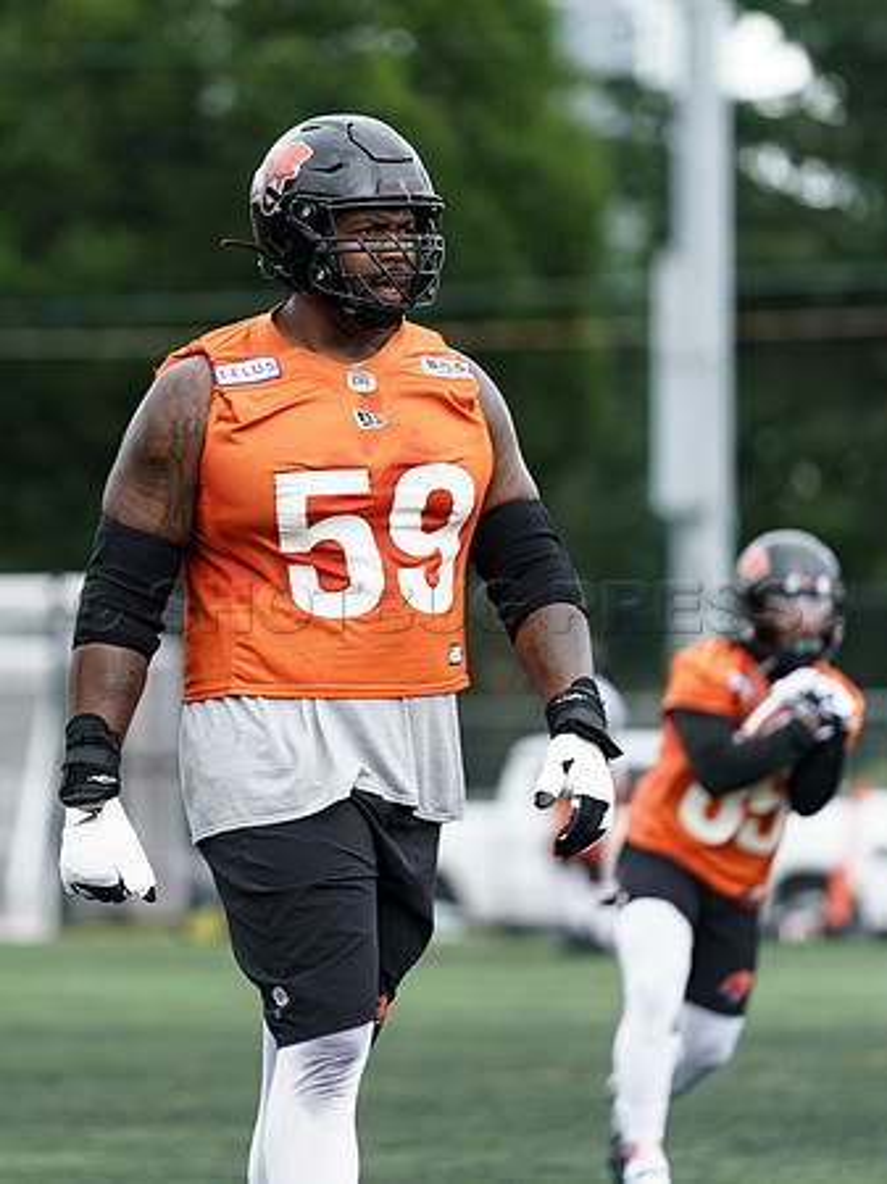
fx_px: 10543
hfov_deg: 4.8
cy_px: 552
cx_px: 287
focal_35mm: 308
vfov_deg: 6.4
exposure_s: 1/250
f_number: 2.8
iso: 125
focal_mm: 200
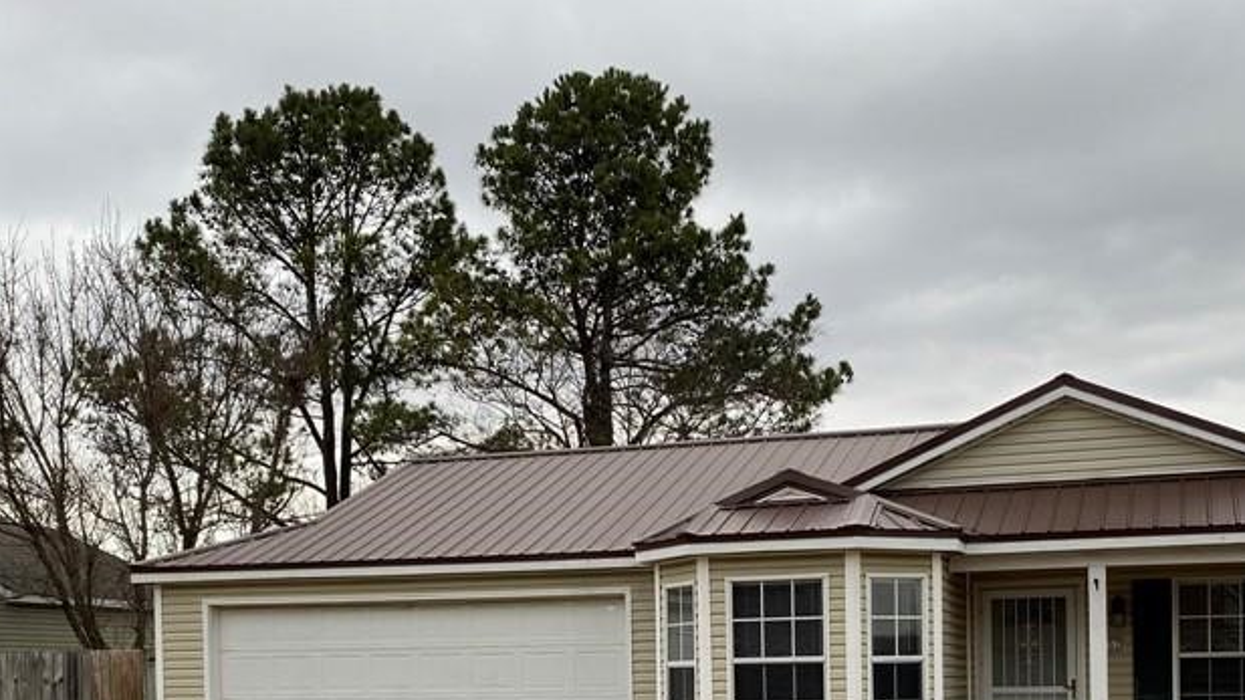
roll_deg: +1.0
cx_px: 692
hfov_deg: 43.7
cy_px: 724
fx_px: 1552
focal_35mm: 47
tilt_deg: -0.3
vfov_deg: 24.1
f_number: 1.8
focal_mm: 4.25
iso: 32
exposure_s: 1/407
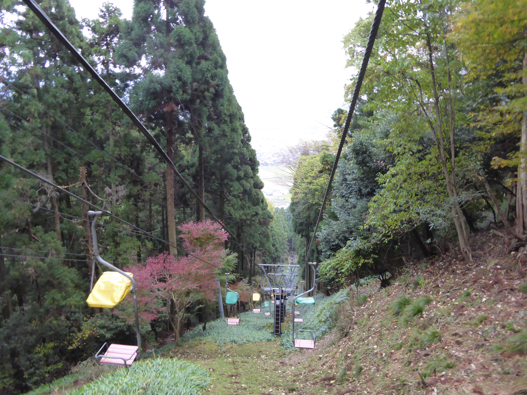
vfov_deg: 54.9
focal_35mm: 25
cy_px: 198
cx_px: 264
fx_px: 381
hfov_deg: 69.4
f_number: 3.3
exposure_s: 1/60
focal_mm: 4.3
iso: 320
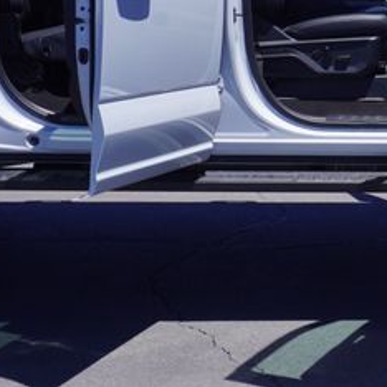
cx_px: 405
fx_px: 1368
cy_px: 35
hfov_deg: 15.7
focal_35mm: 108
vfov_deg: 15.9
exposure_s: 1/125
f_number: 11
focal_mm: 31
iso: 100
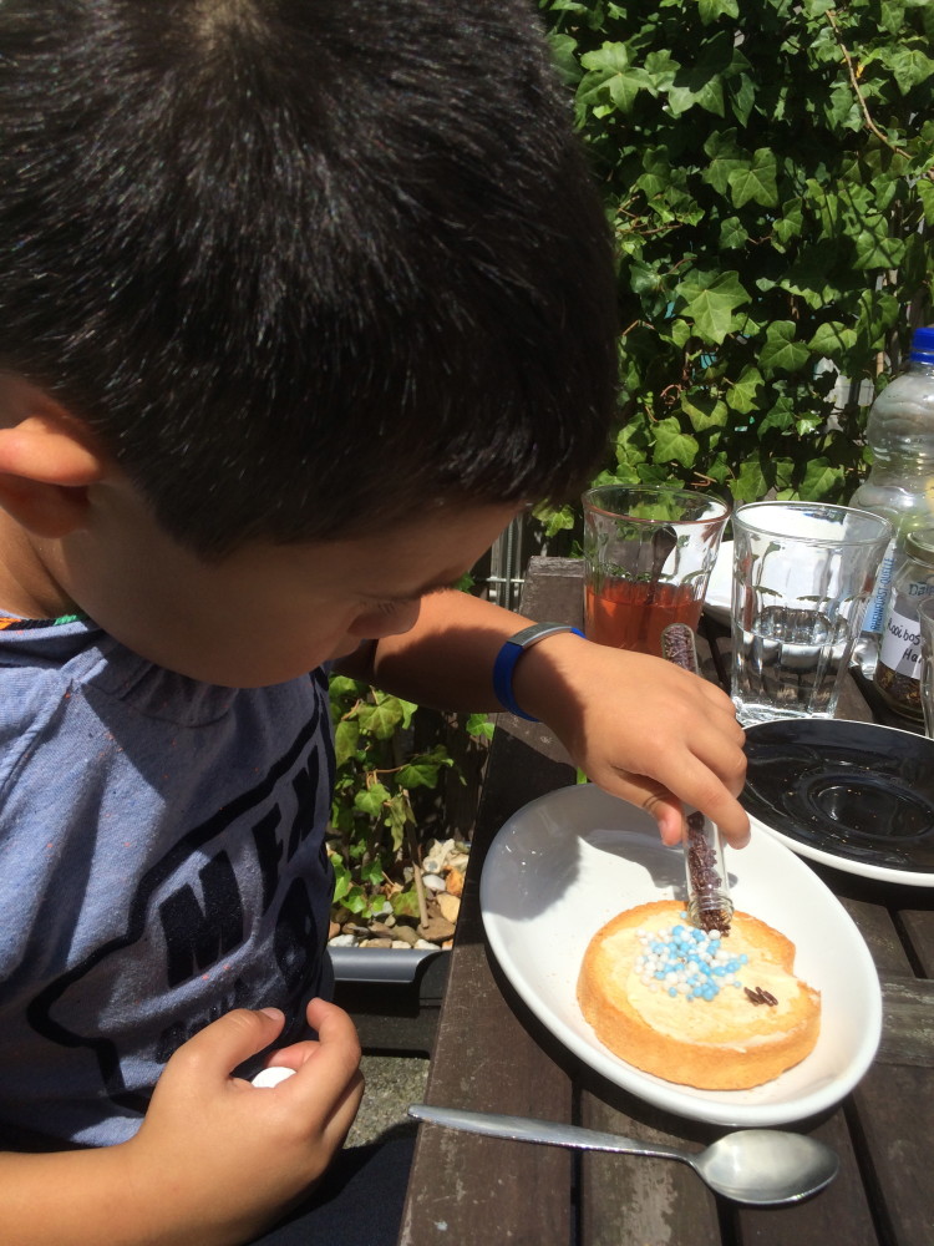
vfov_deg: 60.0
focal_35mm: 30
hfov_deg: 46.8
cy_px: 623
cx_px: 467
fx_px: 1079
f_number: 2.2
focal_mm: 4.12
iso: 40
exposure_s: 1/2933
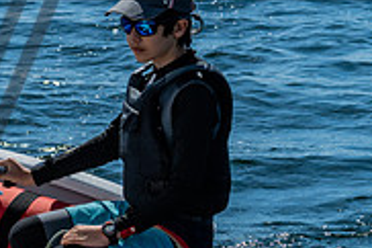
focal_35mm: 426
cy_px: 39
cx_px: -46
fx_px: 4398
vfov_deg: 3.2
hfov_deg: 4.8
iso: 100
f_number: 8
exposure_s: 1/500
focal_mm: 100
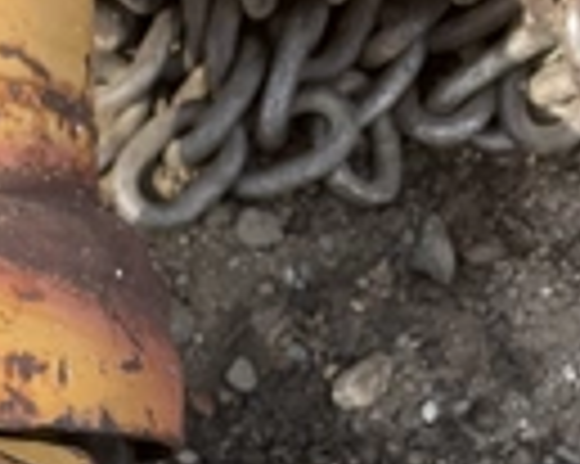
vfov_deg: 16.7
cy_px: 554
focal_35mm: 88
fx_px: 1509
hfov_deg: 20.7
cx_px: -63
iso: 25
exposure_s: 1/454
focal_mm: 3
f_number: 1.8
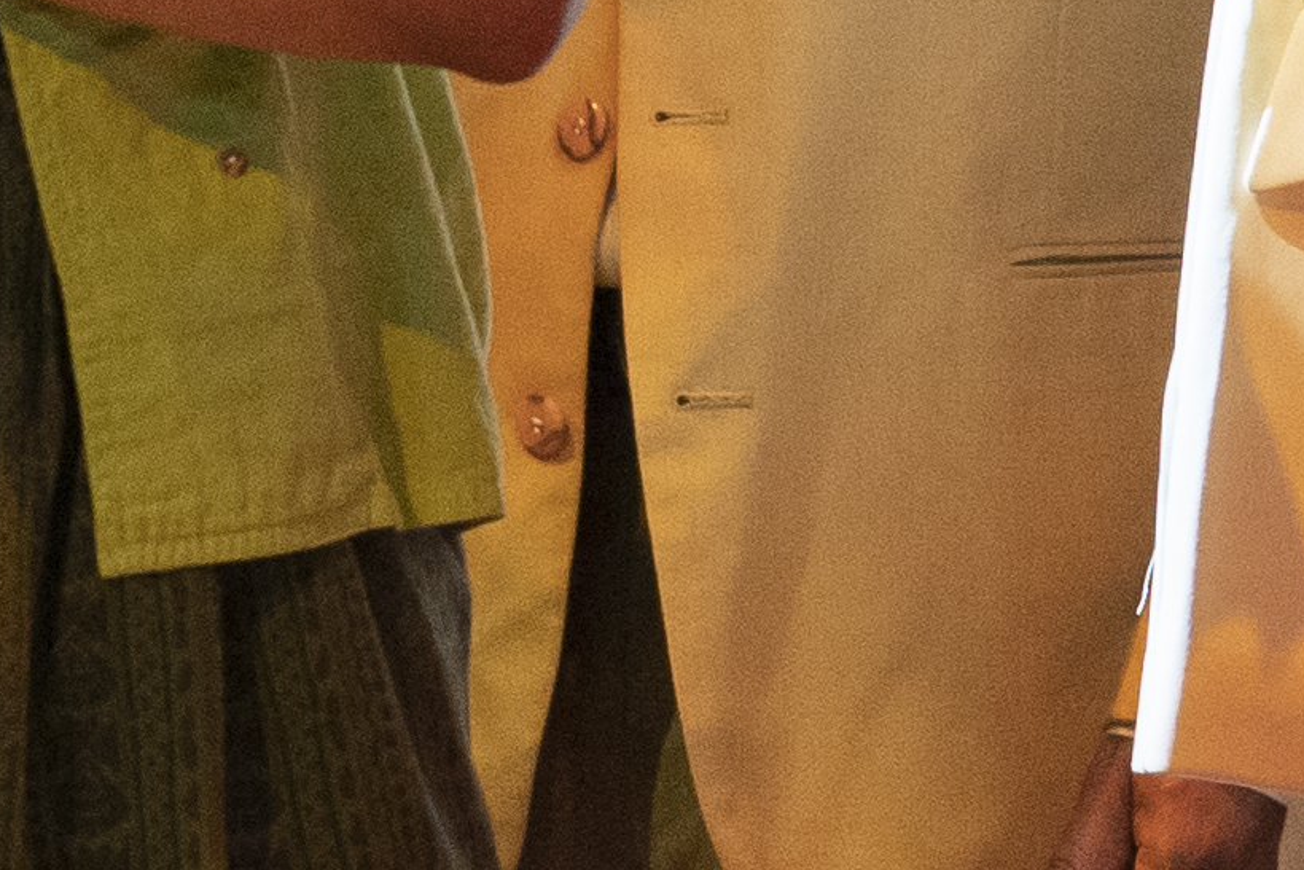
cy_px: 591
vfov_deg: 2.7
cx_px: -1223
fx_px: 18581
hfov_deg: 4.0
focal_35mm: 513
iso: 1600
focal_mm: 70
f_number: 2.8
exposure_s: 1/250
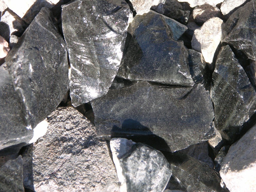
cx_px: 128
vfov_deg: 7.8
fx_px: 1405
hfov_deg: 10.4
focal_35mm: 190
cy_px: 96
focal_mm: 48.5
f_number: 4.5
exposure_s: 1/157
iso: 50
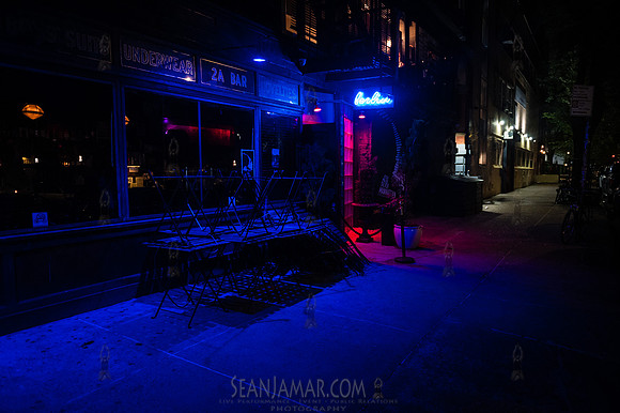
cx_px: 310
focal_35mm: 24
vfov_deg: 53.0
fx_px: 414
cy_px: 206
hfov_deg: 73.7
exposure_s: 1/250
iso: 8000
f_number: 3.2
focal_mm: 24
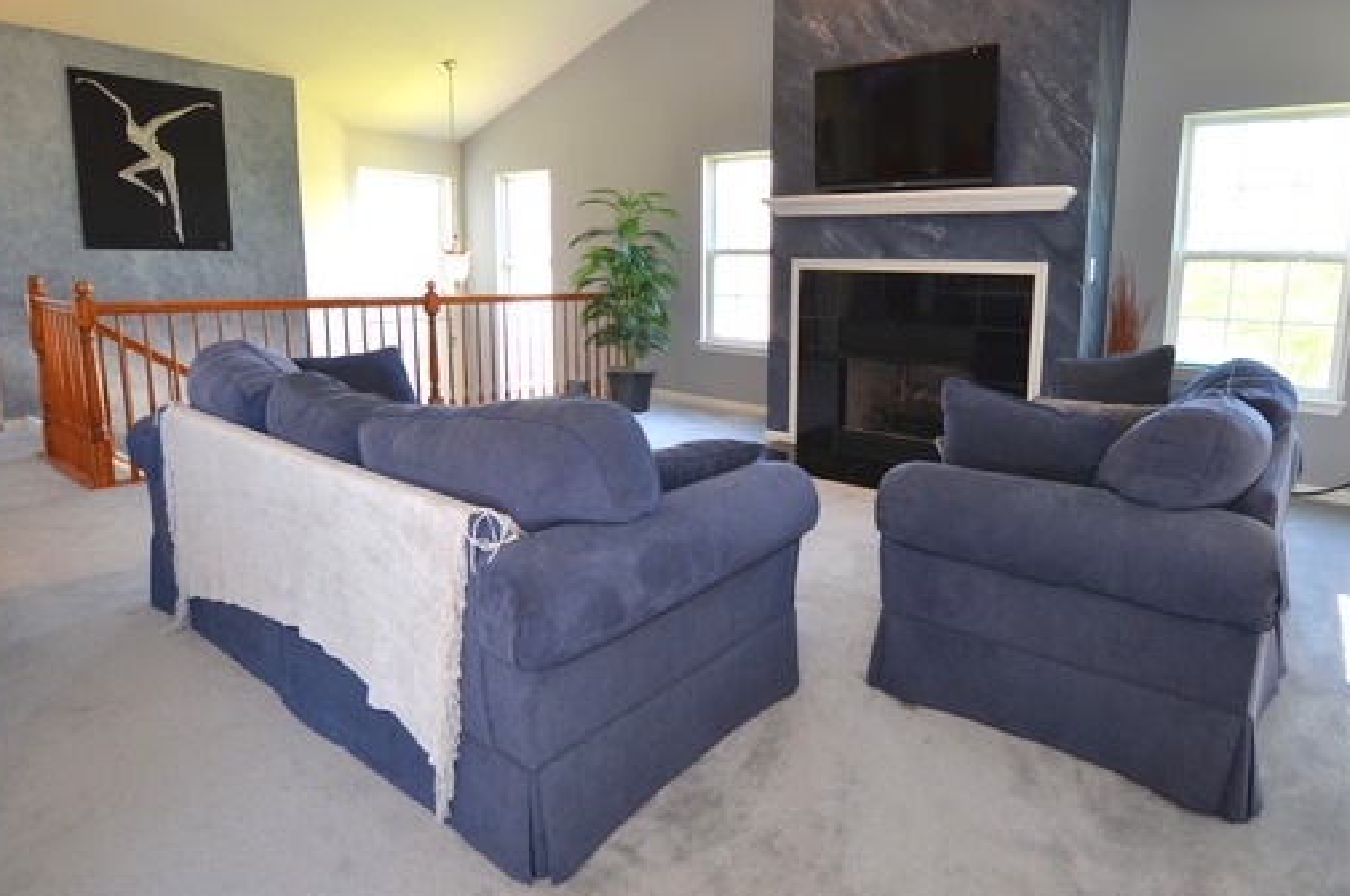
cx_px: 778
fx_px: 711
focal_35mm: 19
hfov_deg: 86.4
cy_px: 390
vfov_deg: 64.1
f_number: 4
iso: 360
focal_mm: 10
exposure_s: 1/60
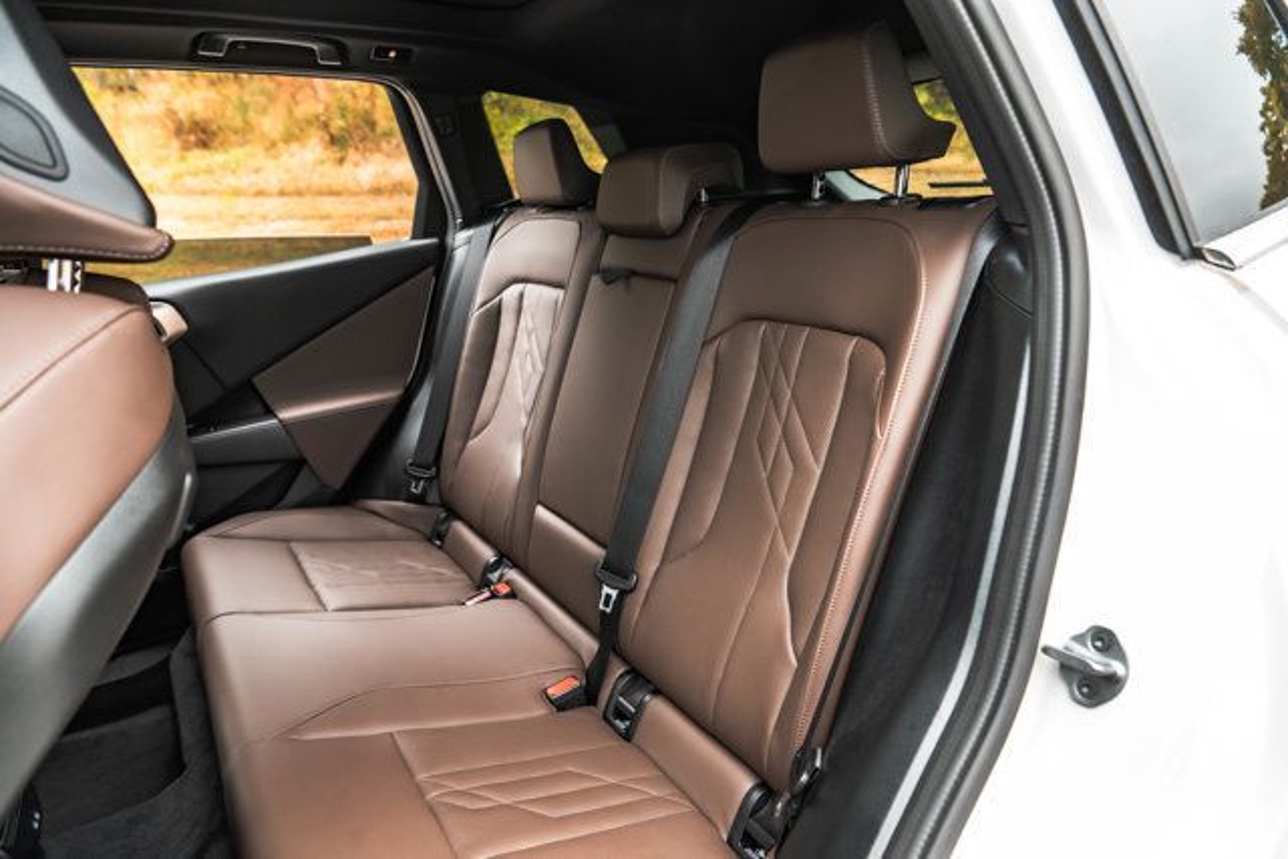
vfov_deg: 53.2
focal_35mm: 24
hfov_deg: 73.7
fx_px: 859
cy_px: 430
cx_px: 644
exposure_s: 1/200
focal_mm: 24
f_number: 5
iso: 640
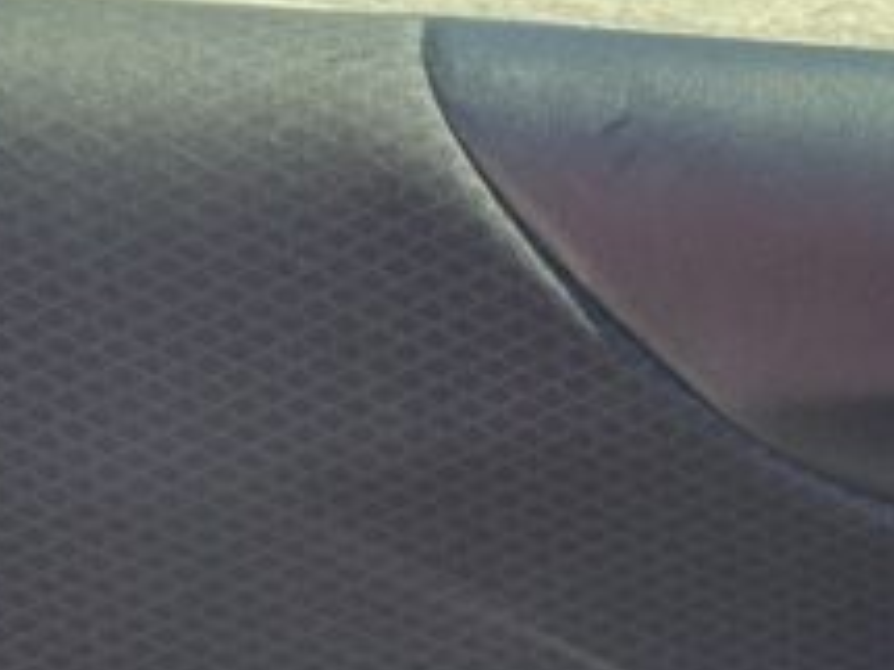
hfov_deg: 15.1
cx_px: 1202
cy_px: 770
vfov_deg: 11.7
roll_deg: +0.6
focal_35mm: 124
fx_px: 3201
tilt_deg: -26.8
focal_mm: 5.7
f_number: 1.5
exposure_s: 1/464
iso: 50
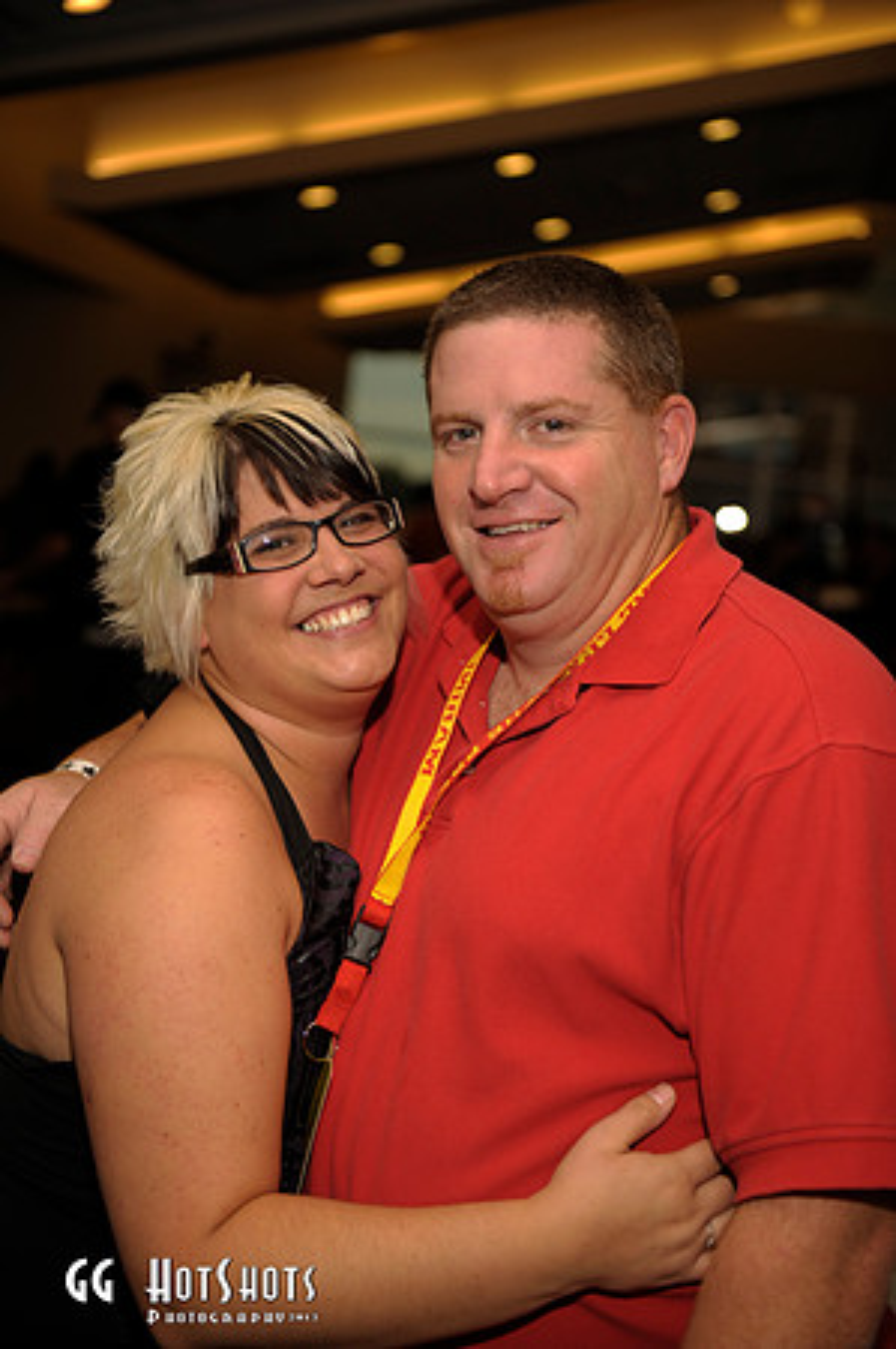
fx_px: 2058
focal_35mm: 55
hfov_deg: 24.6
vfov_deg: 36.3
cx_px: 448
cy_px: 674
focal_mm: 55
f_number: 2.8
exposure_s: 1/250
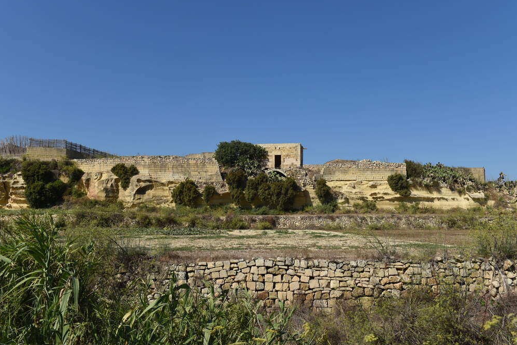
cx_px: 266
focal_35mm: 33
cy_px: 172
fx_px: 474
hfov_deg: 57.2
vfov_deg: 40.0
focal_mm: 32
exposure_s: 1/800
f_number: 8
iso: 250
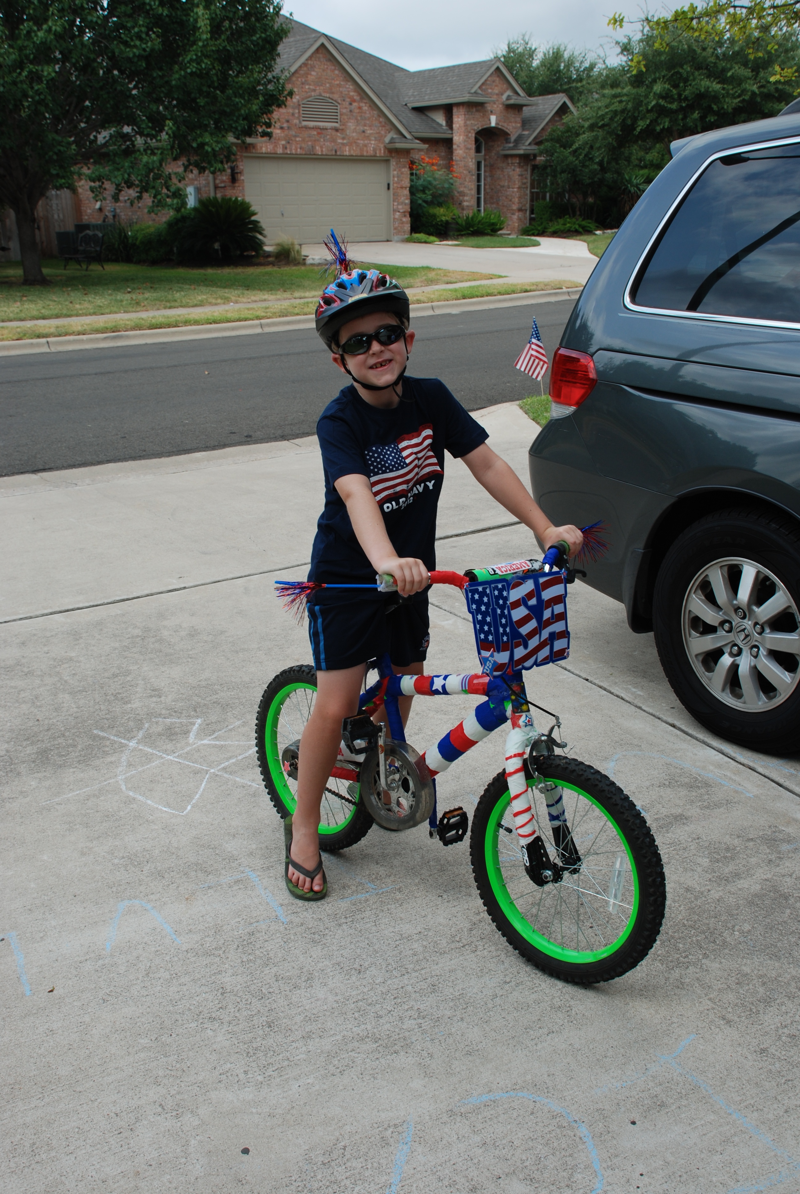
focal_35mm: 36
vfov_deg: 53.1
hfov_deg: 37.0
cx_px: 400
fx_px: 1196
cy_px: 597
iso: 100
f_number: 6.3
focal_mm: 24
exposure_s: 1/160
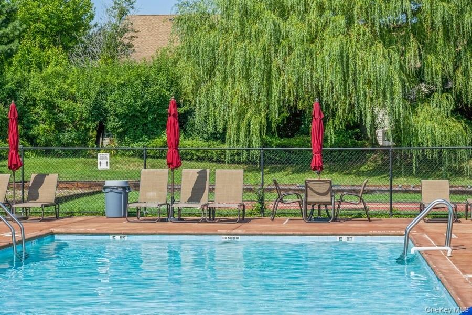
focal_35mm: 89
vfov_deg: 15.4
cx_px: 236
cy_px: 158
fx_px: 1167
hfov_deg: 22.9
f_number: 11
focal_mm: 89
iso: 400
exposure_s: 1/400
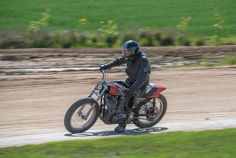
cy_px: 82
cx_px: 134
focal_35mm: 446
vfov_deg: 3.1
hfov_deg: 4.6
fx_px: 2924
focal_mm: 390
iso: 100
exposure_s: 1/125
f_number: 8
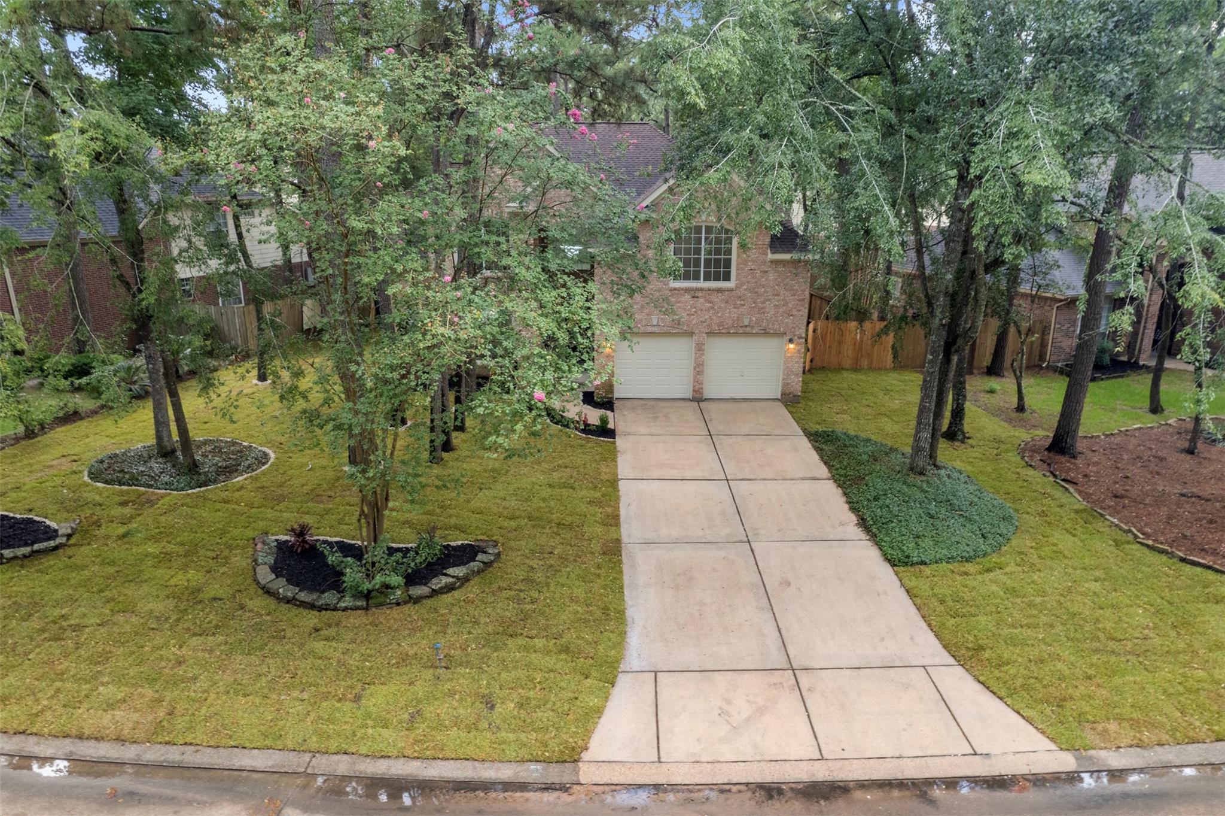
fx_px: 748
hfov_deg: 78.6
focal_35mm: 22
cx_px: 612
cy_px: 408
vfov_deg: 57.2
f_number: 2.8
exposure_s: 1/100
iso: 120
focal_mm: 8.38
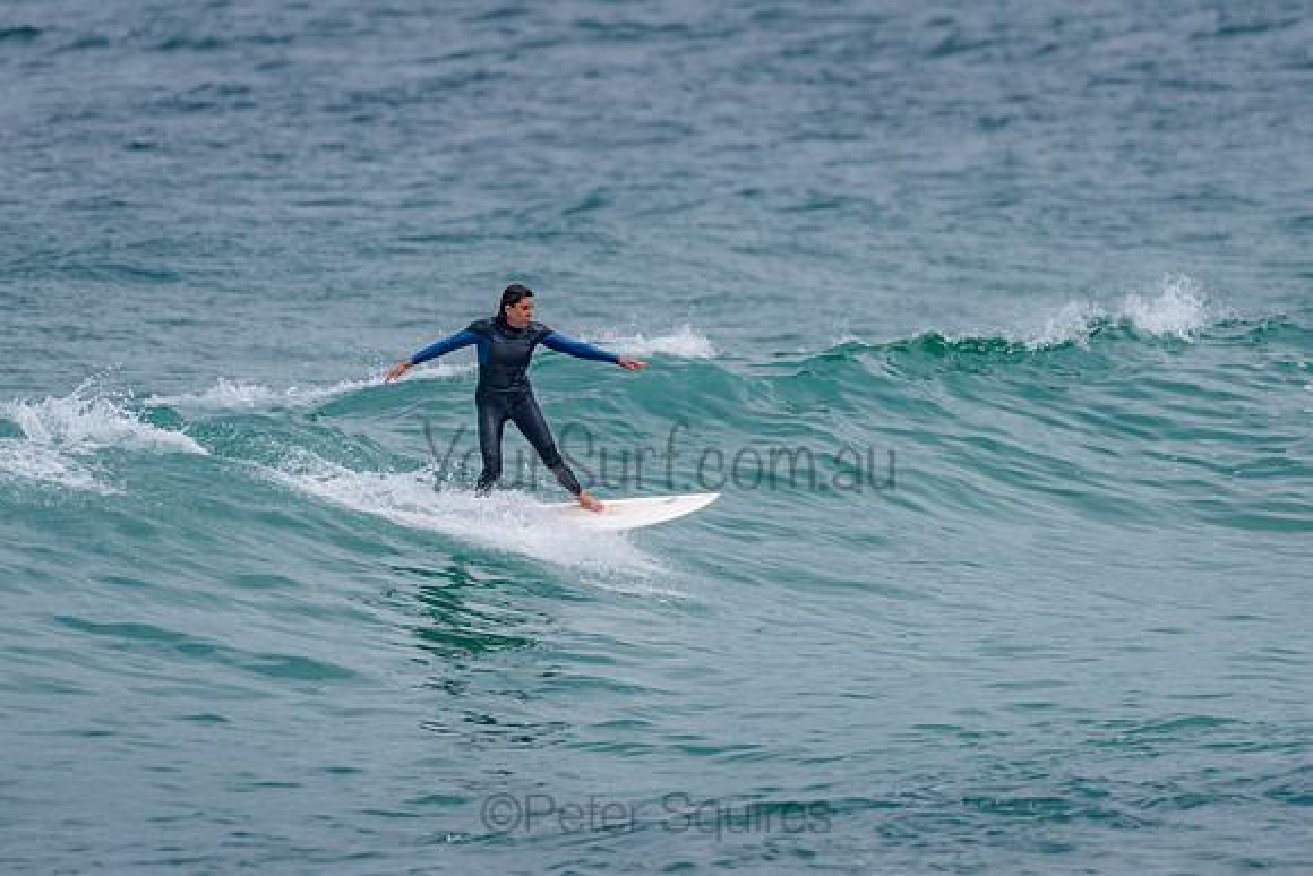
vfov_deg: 2.2
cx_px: 670
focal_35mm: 613
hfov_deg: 3.4
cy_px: 392
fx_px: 22353
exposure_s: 1/2000
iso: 125
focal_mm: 500
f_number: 5.6
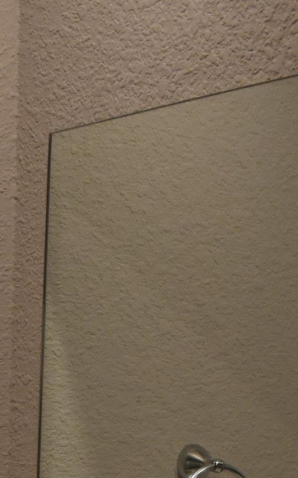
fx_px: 1300
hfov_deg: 13.0
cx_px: 43
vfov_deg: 17.4
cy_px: 826
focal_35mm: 100
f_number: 3.5
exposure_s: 1/160
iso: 800
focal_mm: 18
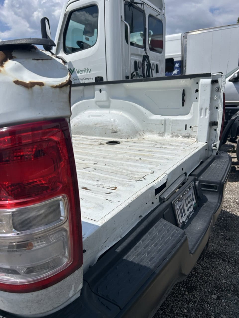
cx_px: 120
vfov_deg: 67.3
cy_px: 159
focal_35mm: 26
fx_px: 239
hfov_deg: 53.1
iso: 50
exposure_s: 1/11364
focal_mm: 5.7
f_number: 1.5
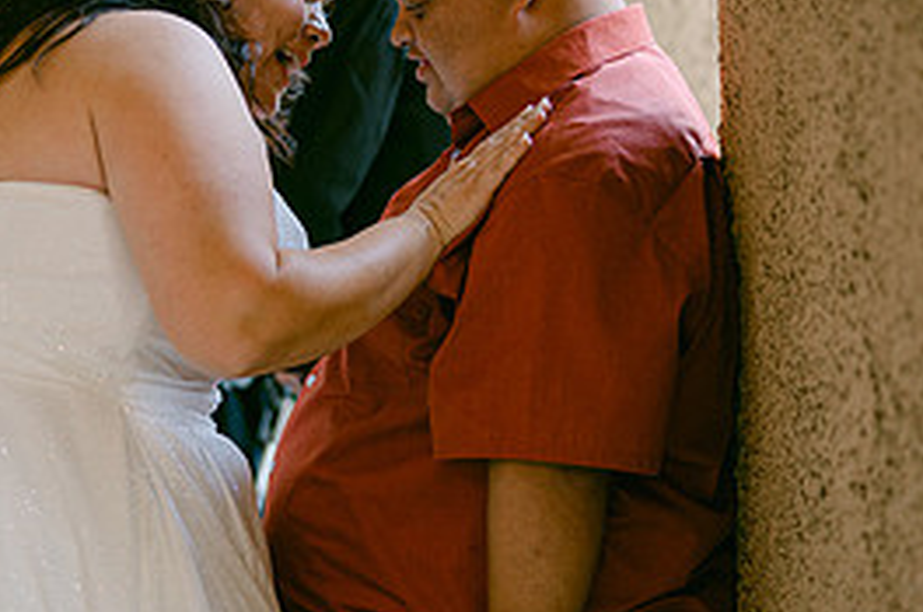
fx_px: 2815
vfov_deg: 12.4
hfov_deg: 18.6
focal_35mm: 110
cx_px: 329
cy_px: 213
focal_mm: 50
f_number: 1.8
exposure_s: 1/125
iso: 450
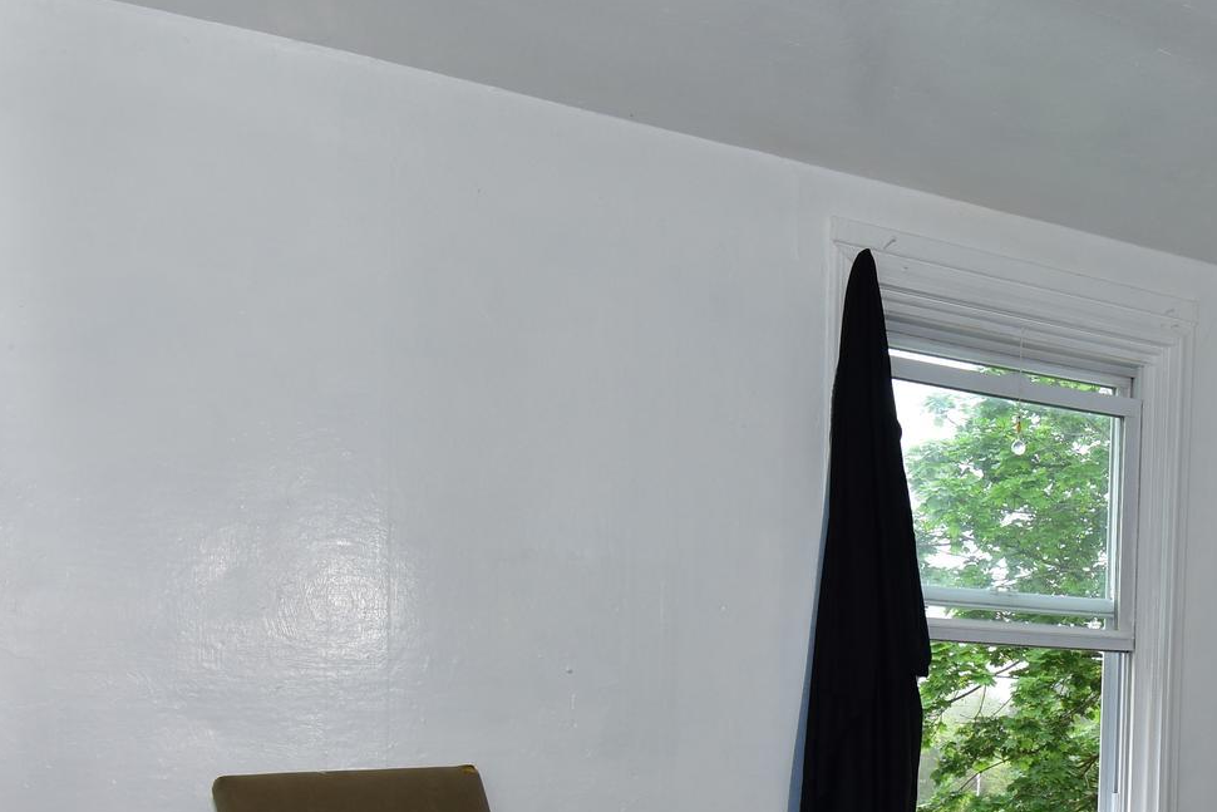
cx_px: 1120
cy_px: 753
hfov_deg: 45.4
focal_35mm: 38
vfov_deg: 33.0
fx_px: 1285
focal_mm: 12
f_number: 8
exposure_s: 1/125
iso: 400
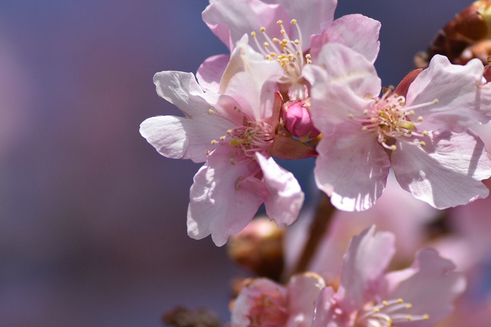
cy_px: 220
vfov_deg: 6.2
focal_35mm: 223
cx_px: 353
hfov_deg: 9.2
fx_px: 3041
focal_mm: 90
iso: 100
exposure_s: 1/2000
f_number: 3.5
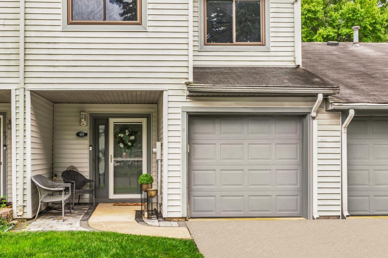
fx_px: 411
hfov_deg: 50.3
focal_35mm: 38
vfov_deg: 34.9
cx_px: 158
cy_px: 146
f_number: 22
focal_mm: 17.5
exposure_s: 1/4
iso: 100
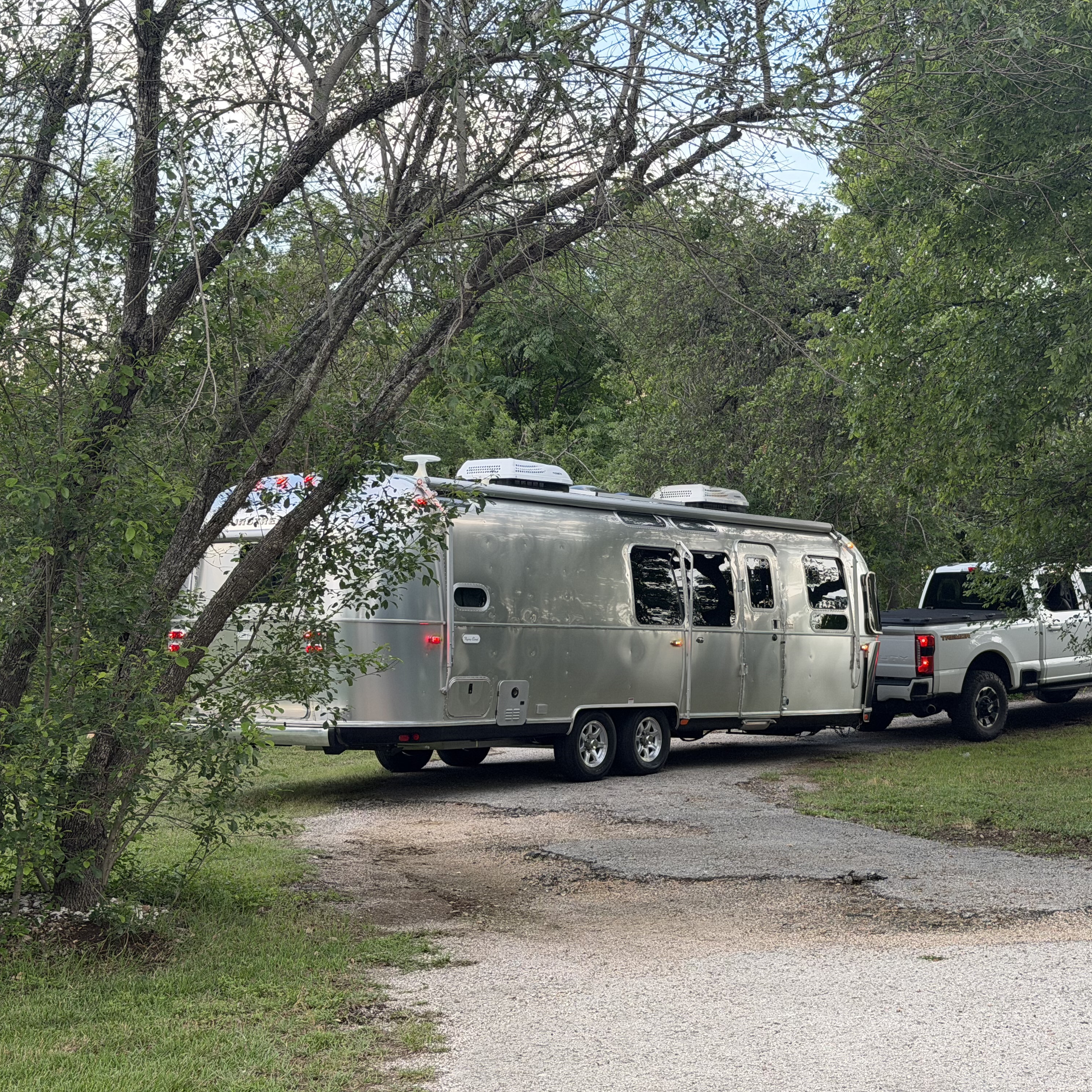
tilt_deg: +1.7
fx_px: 2034
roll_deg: +0.6
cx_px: 714
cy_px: 544
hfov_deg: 29.9
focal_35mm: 57
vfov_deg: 30.0
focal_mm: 6.76
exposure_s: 1/217
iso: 160
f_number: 1.78
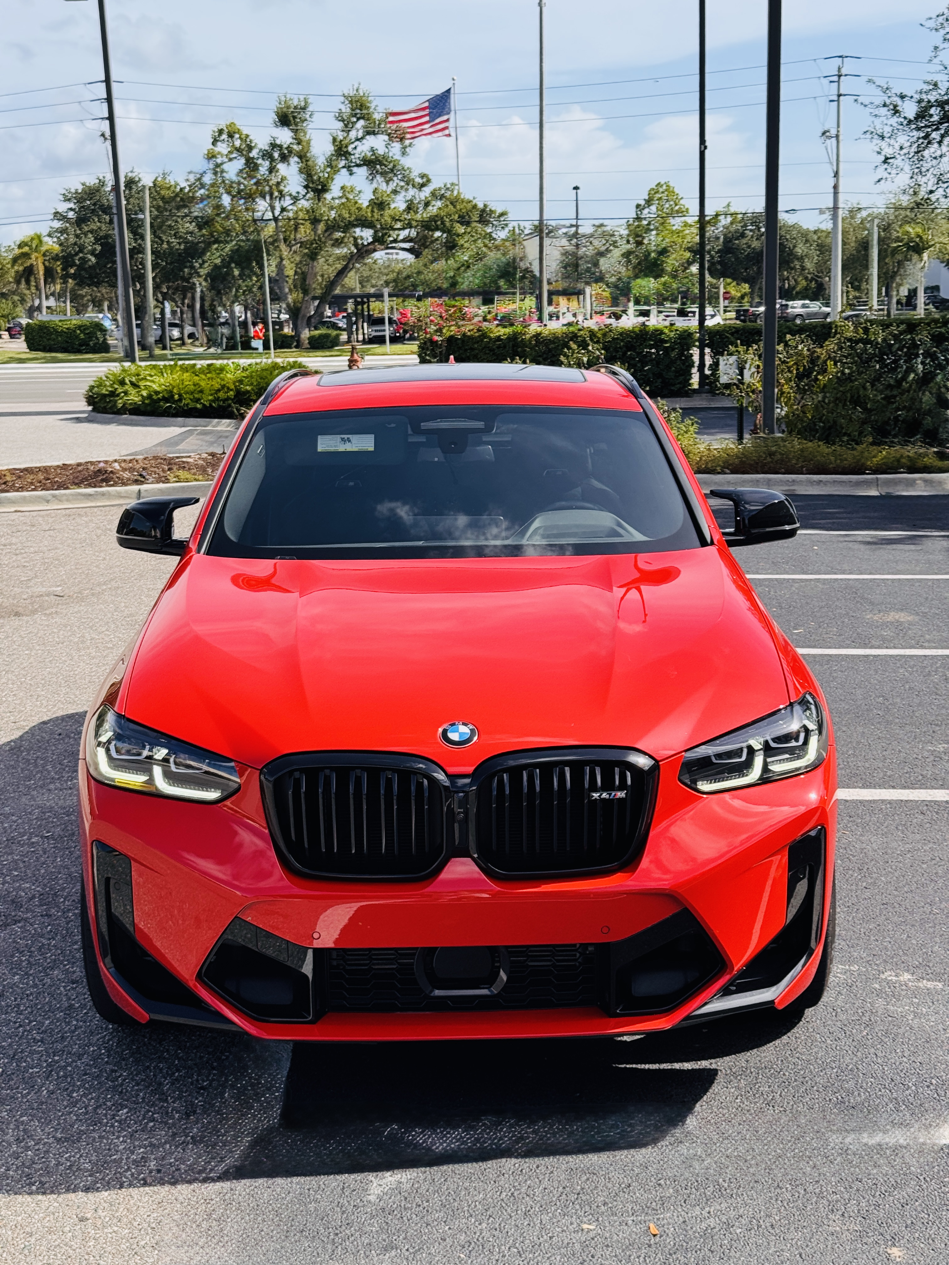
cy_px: 632
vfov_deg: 39.7
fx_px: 1755
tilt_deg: -11.4
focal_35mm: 48
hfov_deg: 30.3
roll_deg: +1.9
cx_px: 474
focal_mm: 6.76
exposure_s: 1/2513
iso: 64
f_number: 1.78
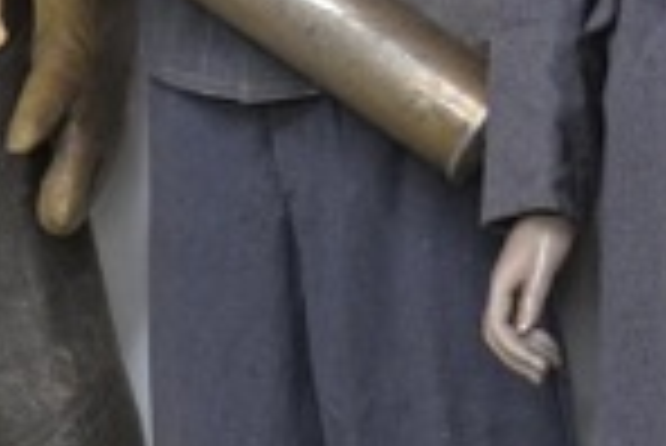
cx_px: -18
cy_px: -50
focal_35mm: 301
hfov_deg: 6.8
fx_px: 5574
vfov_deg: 4.6
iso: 400
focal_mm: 44
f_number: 4
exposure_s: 1/13
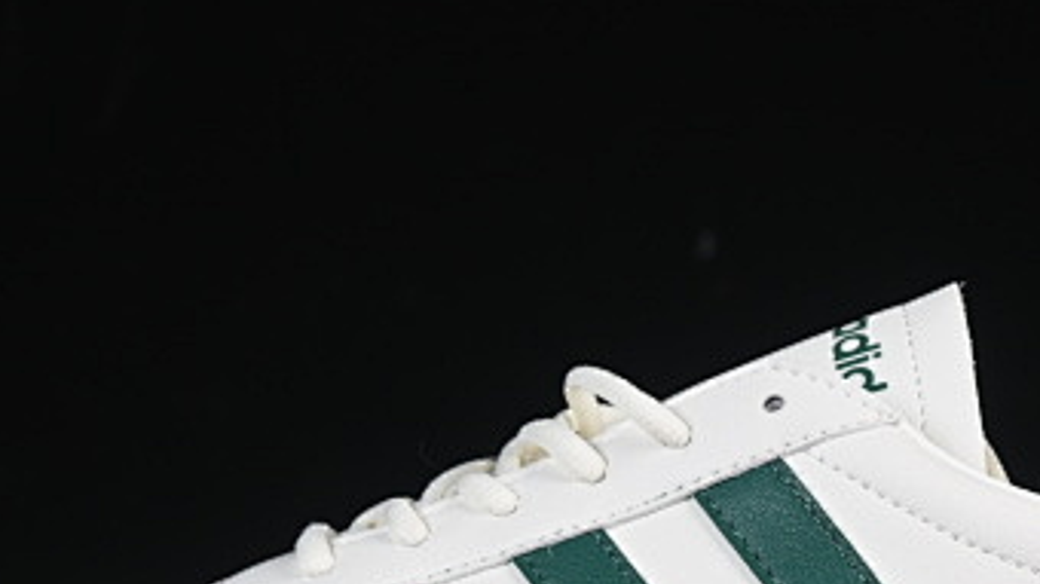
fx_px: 5100
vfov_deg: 6.6
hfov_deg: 11.6
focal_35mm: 185
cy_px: 381
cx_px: 685
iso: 160
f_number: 8
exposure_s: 1/80
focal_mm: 50
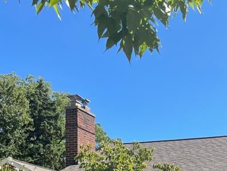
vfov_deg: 20.3
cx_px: 210
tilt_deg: +2.4
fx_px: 439
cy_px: 216
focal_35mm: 67
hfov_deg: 27.7
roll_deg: +0.6
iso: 32
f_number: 1.6
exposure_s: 1/1795
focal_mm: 4.2
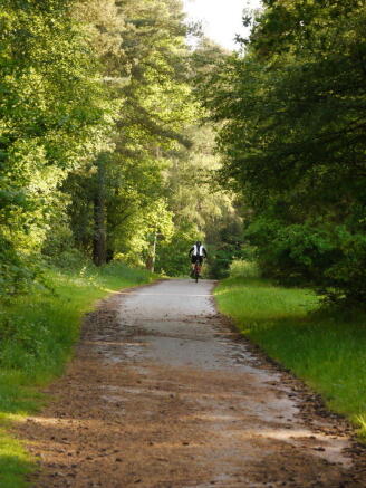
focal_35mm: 162
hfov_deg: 9.2
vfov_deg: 12.2
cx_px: 183
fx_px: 2283
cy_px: 244
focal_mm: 81
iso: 800
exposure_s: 1/320
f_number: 5.8
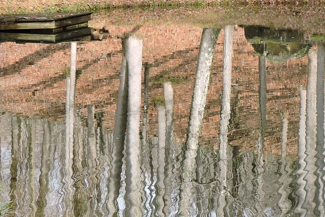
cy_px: 23
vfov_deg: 11.5
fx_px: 1074
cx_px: 216
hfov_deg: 17.2
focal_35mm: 119
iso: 100
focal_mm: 8.4
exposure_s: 1/160
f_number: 3.5
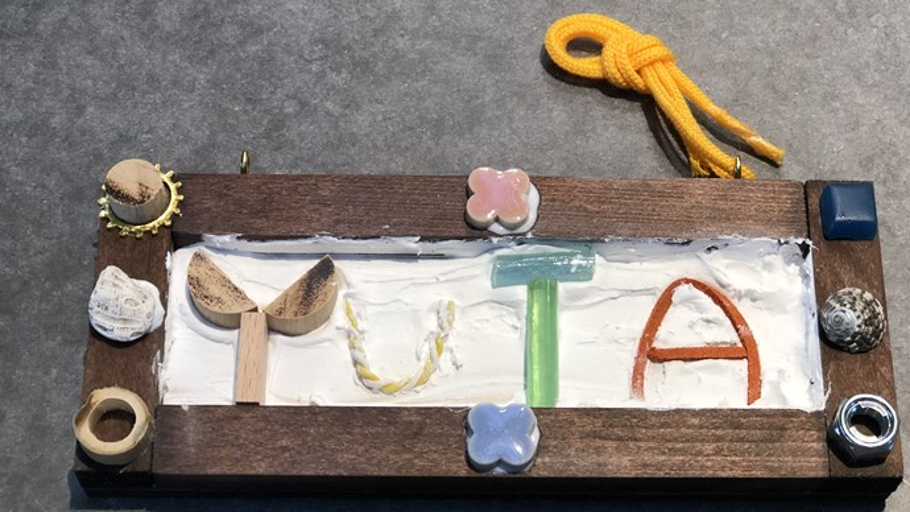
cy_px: 318
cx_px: 492
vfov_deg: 16.7
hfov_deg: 29.3
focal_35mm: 72
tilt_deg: -65.1
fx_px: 1737
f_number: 2.8
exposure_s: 1/30
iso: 40
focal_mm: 6.6
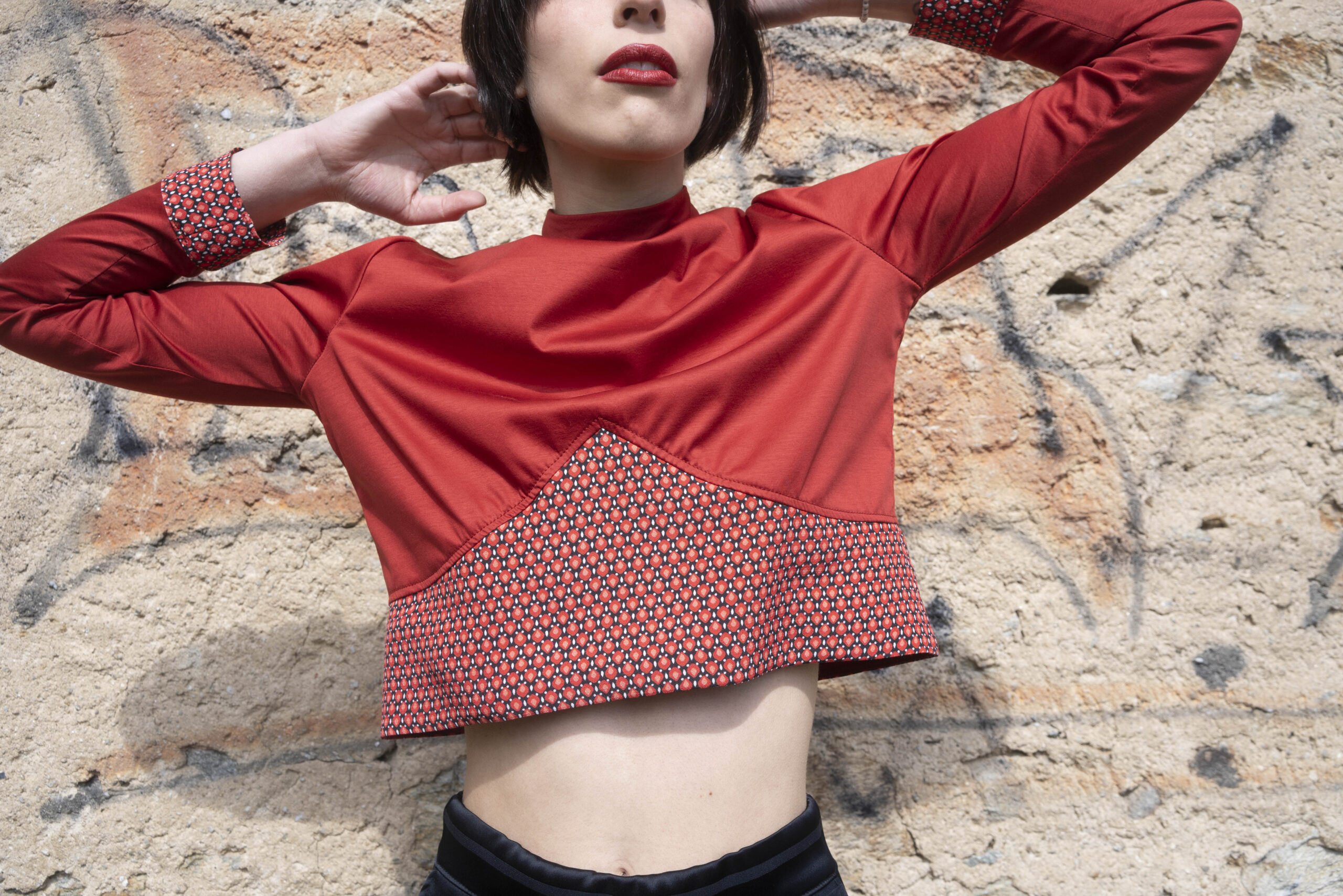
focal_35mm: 35
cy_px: 448
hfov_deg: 54.4
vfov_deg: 37.9
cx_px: 672
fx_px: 1306
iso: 400
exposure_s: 1/400
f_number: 9
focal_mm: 35
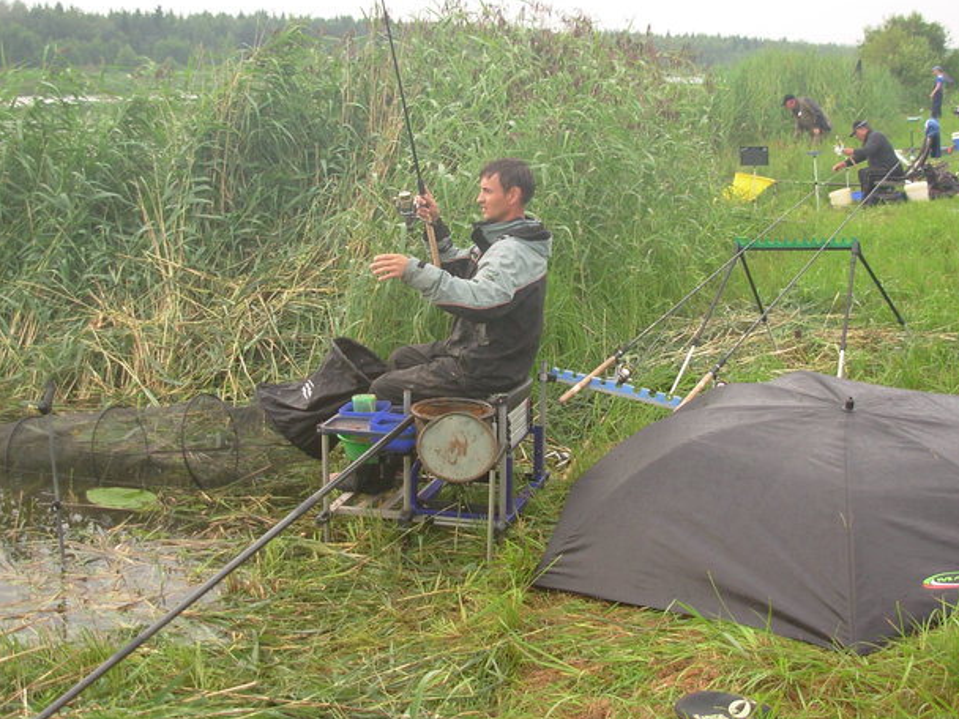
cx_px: 478
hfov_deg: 38.2
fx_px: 1385
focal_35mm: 50
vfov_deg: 29.0
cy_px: 290
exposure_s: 1/148
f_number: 2.9
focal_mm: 6.3
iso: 50
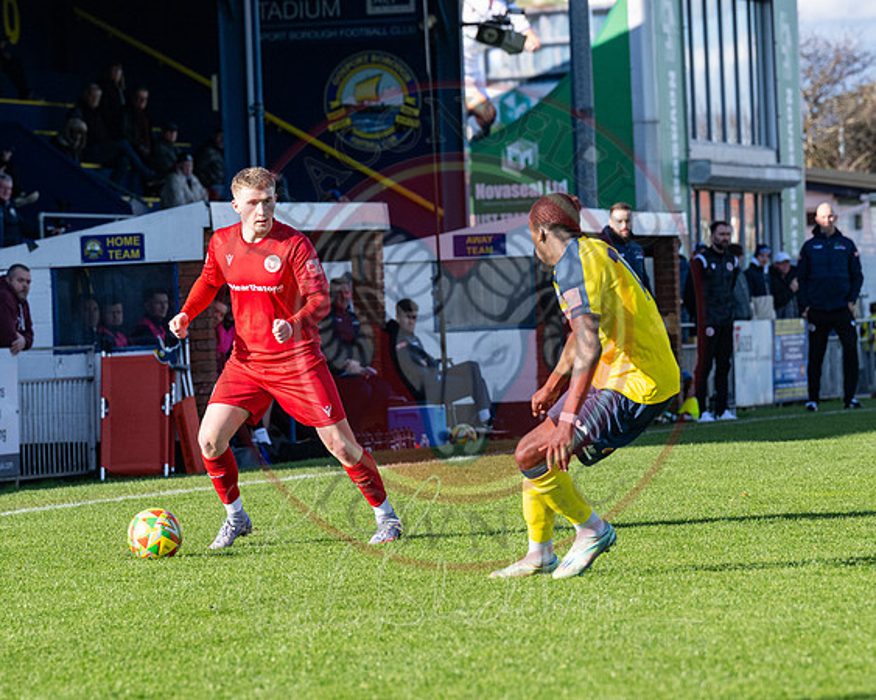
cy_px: 345
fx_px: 6255
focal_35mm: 241
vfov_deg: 6.4
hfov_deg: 8.0
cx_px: 395
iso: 400
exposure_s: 1/2500
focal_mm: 130
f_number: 4.5
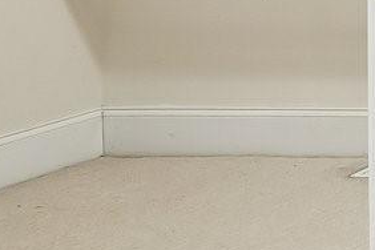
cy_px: -208
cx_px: 1218
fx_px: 1135
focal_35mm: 109
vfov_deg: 11.6
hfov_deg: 10.4
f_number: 8
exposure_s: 1/8
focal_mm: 10
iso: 400
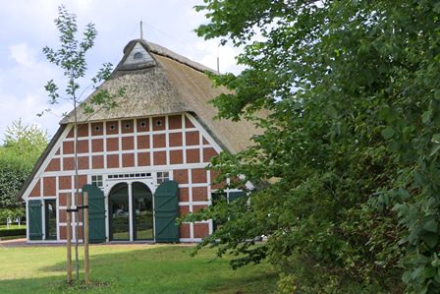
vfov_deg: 26.0
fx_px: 636
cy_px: 147
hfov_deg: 38.2
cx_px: 220
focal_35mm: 52
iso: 125
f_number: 4
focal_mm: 18.3
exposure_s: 1/400
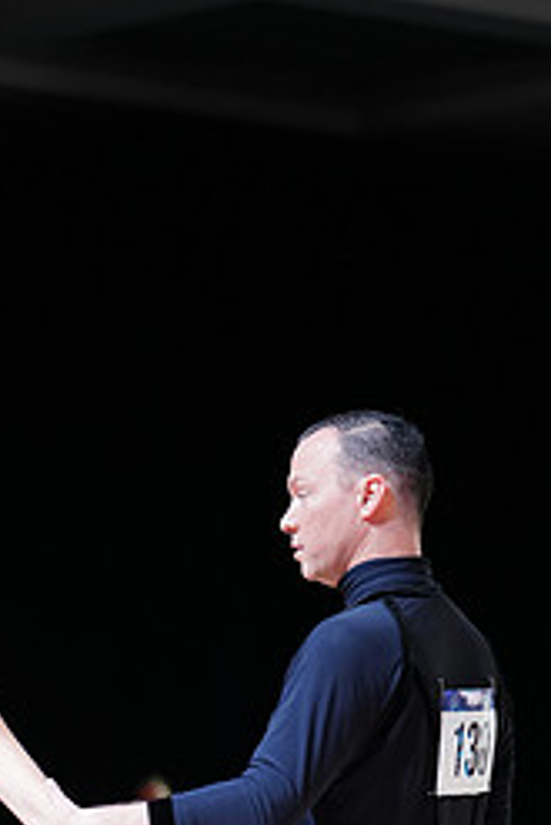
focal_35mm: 225
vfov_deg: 9.0
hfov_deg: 6.1
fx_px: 5158
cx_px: 88
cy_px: 949
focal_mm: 96
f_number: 2.8
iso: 800
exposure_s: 1/400
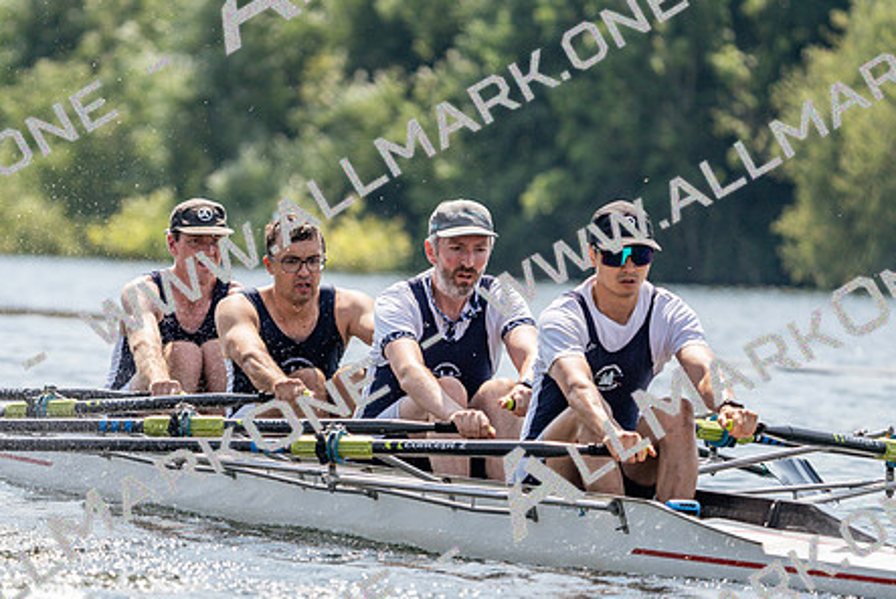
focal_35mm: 390
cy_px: 351
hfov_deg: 5.3
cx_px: 330
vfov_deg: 3.5
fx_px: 9713
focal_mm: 298
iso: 250
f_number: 5.6
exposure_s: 1/1600
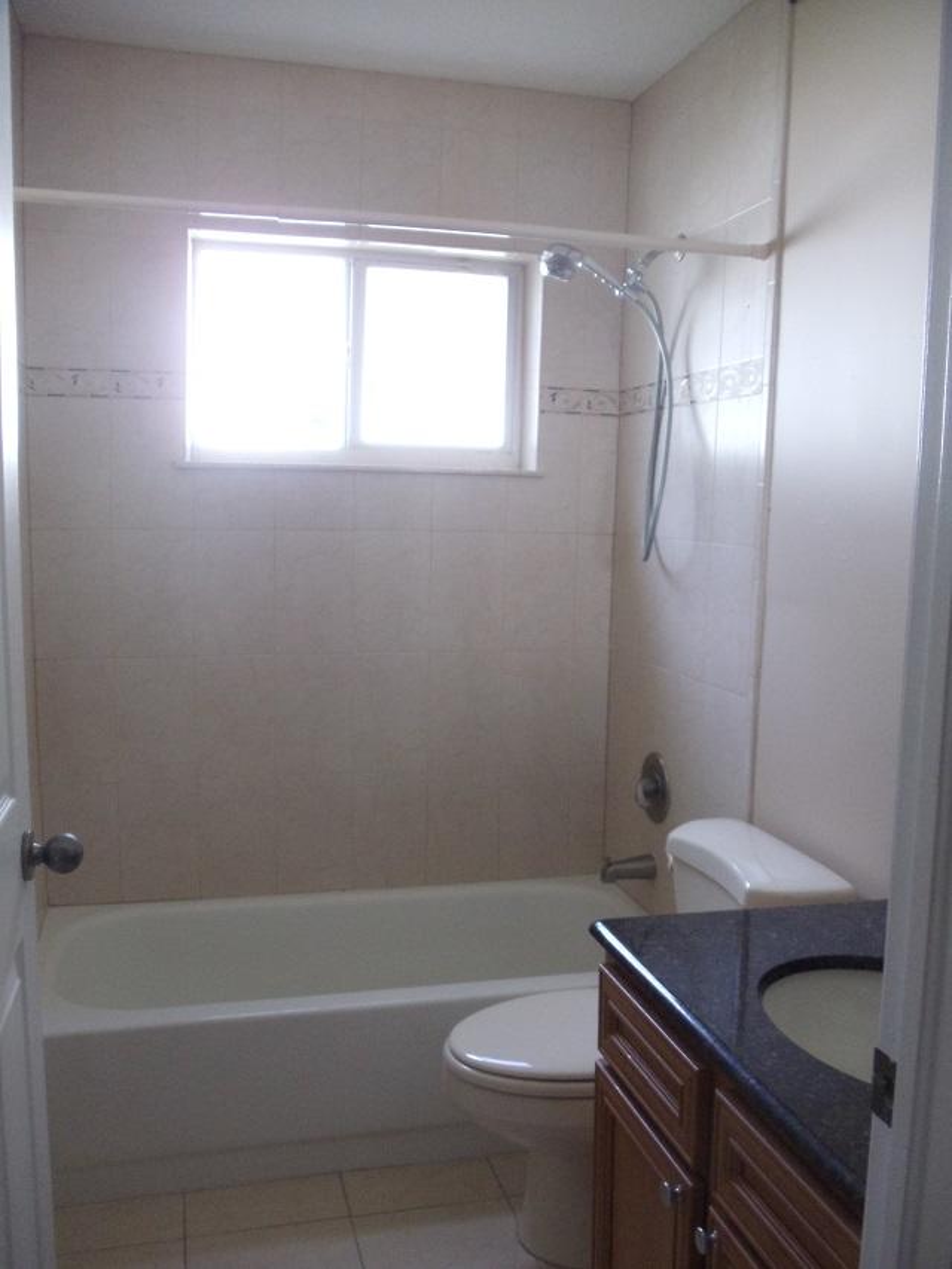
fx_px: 1613
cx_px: 476
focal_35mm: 44
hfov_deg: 32.9
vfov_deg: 42.9
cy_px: 634
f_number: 3.5
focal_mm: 6
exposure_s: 1/80
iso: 400
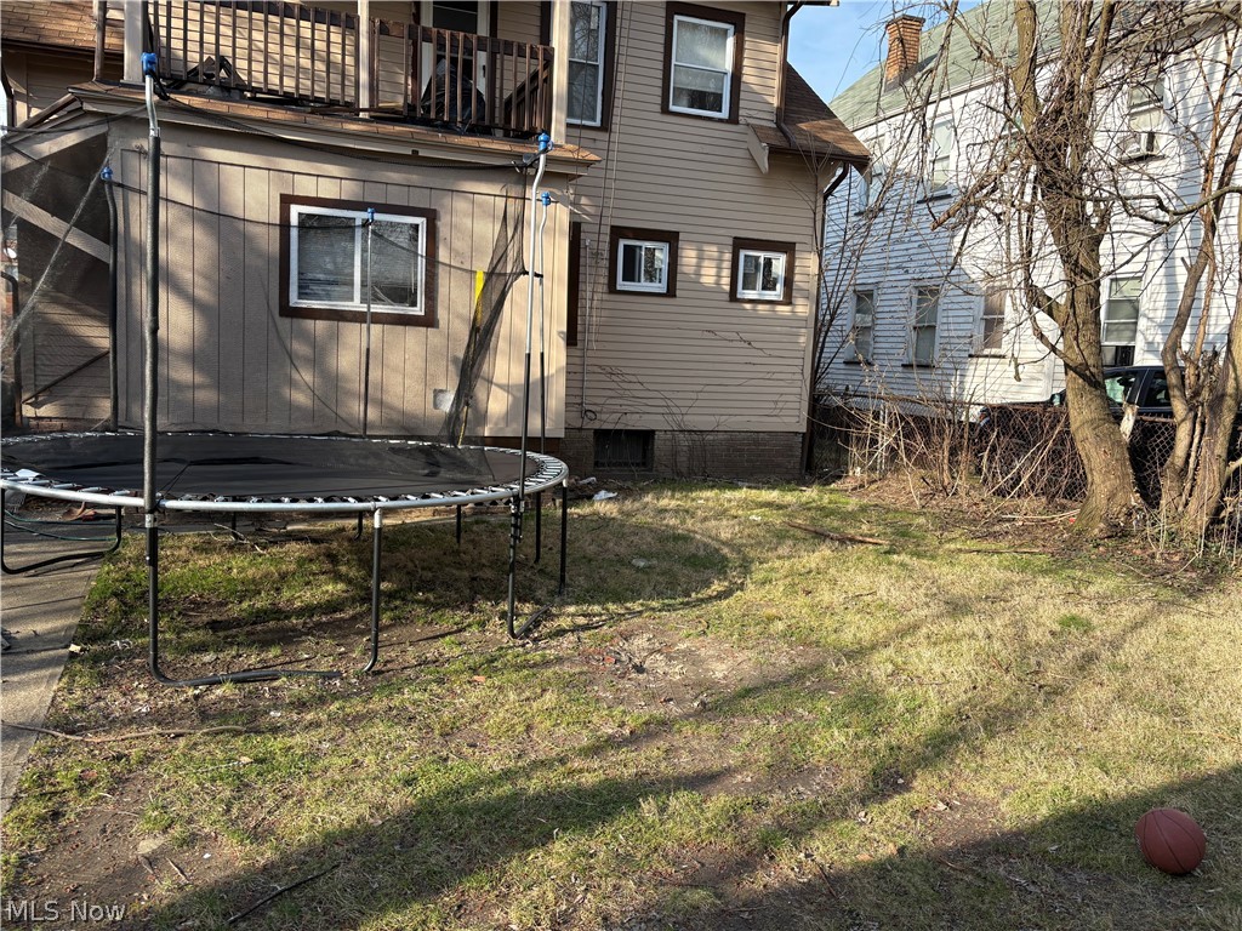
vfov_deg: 53.1
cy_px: 466
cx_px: 621
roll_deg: -2.2
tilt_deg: -6.7
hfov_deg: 67.3
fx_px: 933
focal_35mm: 26
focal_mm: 5.96
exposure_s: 1/1001
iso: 50
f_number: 1.6
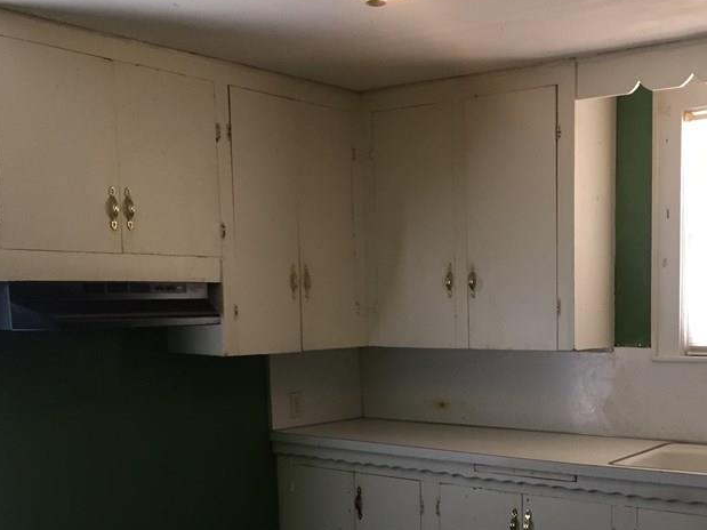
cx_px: 488
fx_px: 980
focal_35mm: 48
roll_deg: -0.3
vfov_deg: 29.6
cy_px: 423
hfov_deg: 39.1
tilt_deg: -8.4
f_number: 2.2
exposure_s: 1/30
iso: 100
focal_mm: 4.15
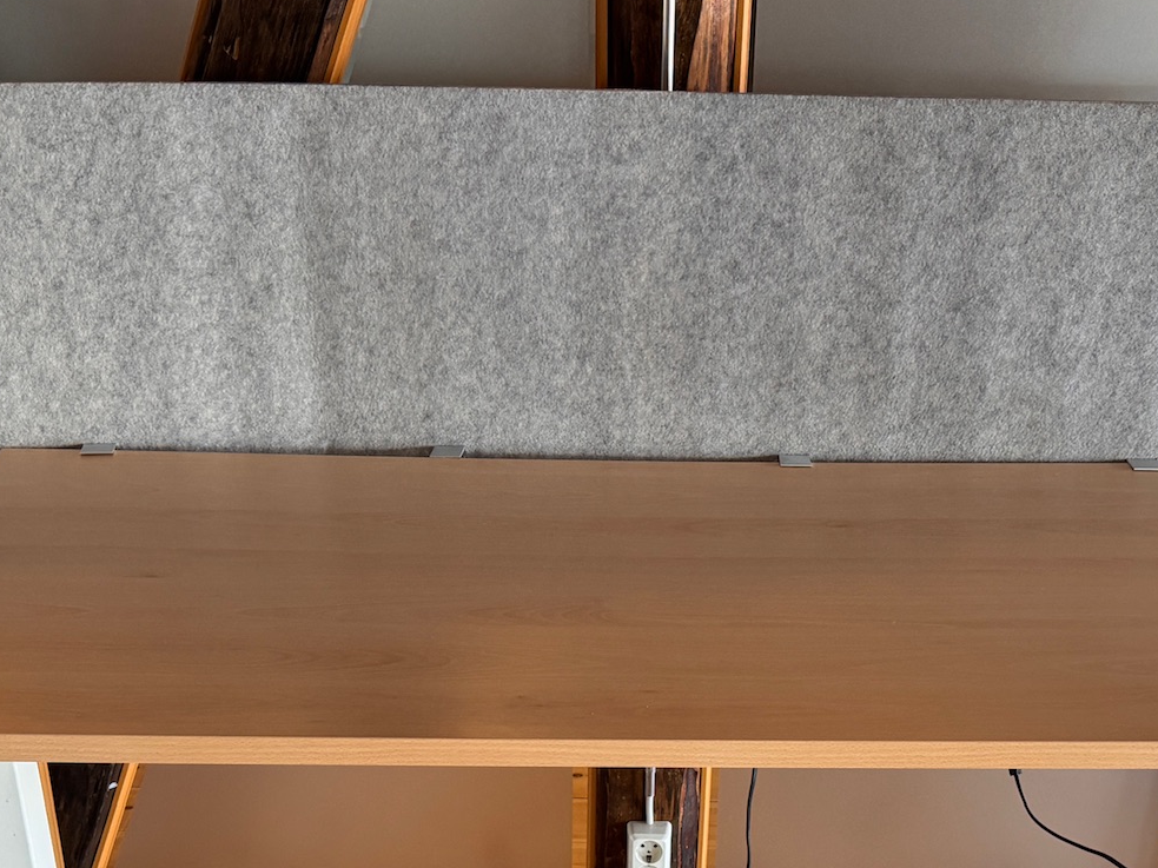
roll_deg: -1.8
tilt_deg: -29.2
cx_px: 647
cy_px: 849
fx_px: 1672
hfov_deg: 38.1
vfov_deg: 27.6
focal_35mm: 50
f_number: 1.78
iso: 320
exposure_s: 1/50
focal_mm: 6.76
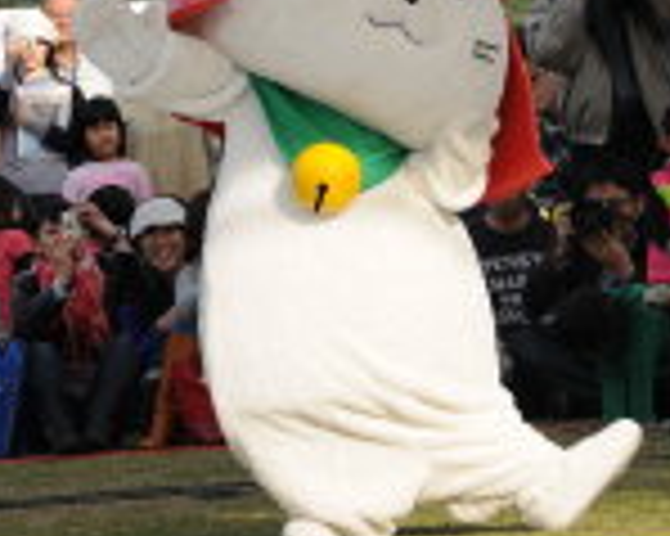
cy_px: 5
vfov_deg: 5.8
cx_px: 423
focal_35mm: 265
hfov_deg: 7.3
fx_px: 5251
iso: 200
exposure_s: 1/400
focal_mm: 70
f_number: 8
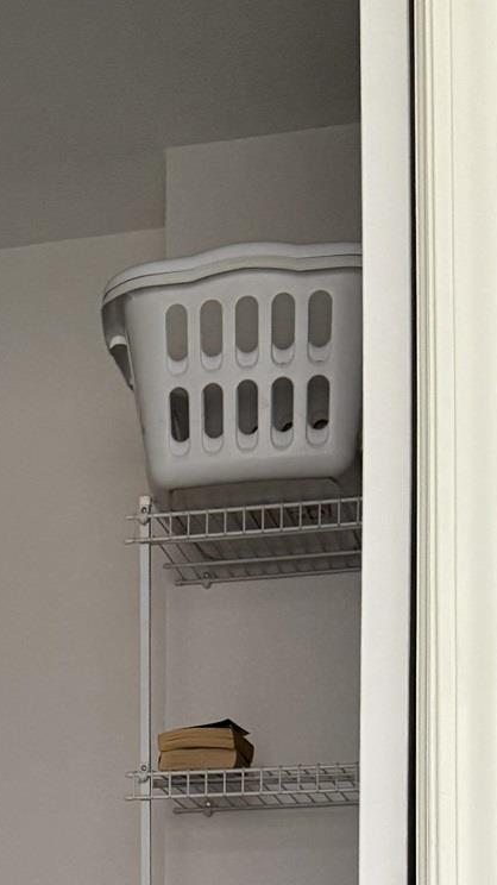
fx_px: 1899
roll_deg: +0.0
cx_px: -46
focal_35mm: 81
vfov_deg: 24.2
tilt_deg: +1.5
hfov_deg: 14.6
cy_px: 1018
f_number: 1.78
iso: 400
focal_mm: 6.76
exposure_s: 1/60
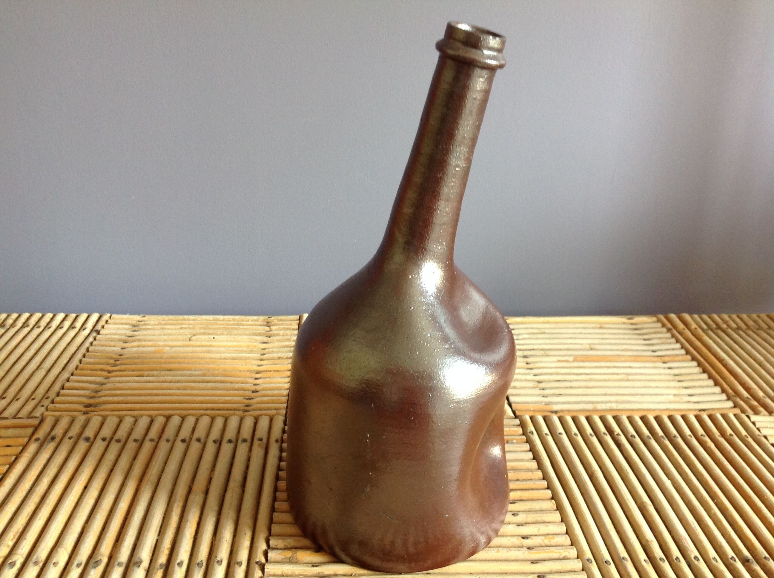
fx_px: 781
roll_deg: -2.0
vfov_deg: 40.6
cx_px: 387
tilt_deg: -19.9
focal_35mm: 35
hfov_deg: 52.7
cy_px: 289
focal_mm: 4.28
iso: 125
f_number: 2.4
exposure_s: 1/15
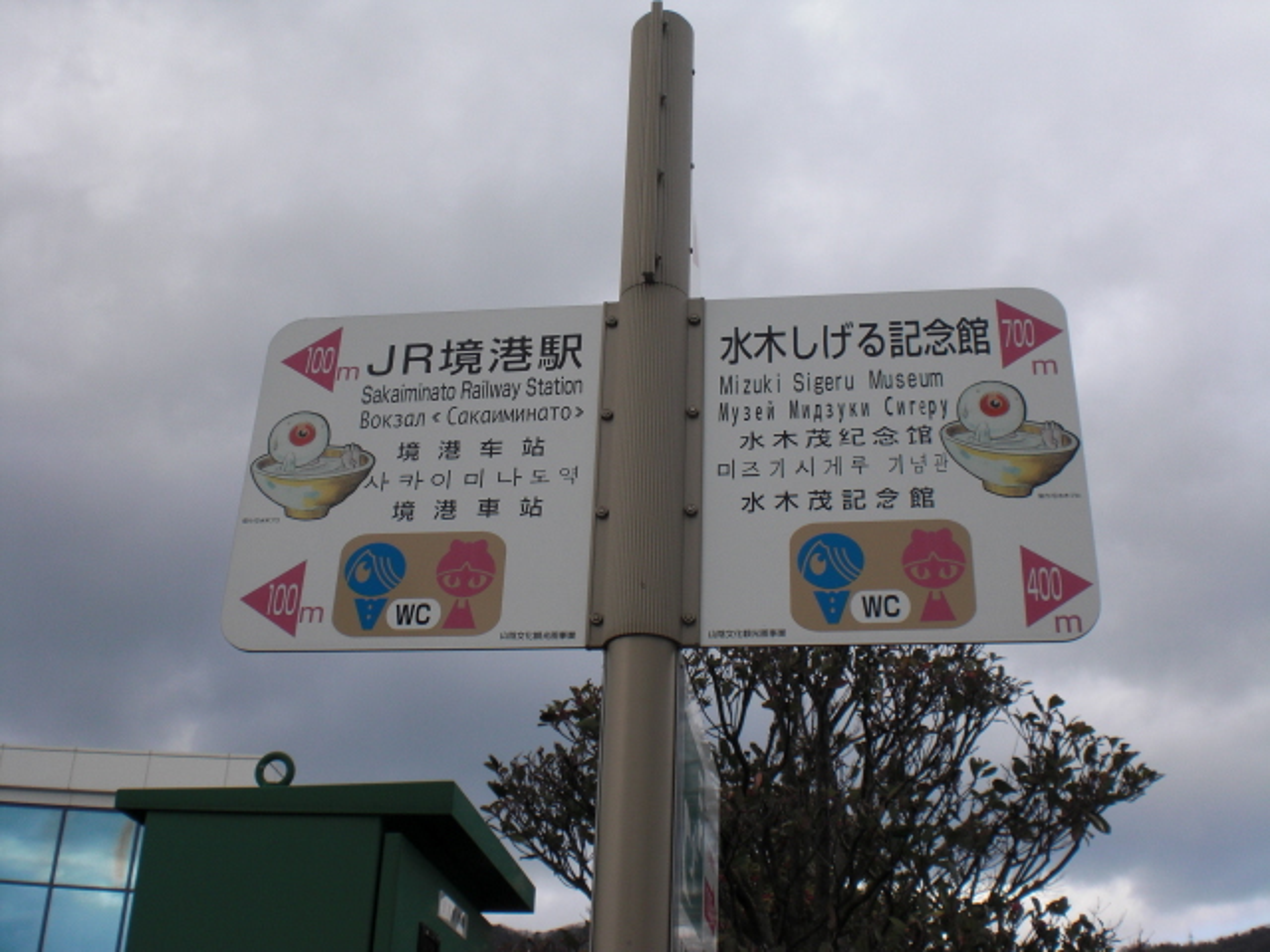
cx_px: 635
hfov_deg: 49.0
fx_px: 1394
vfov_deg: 37.7
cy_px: 476
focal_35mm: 38
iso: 64
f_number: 5.6
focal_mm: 6.3
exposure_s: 1/200
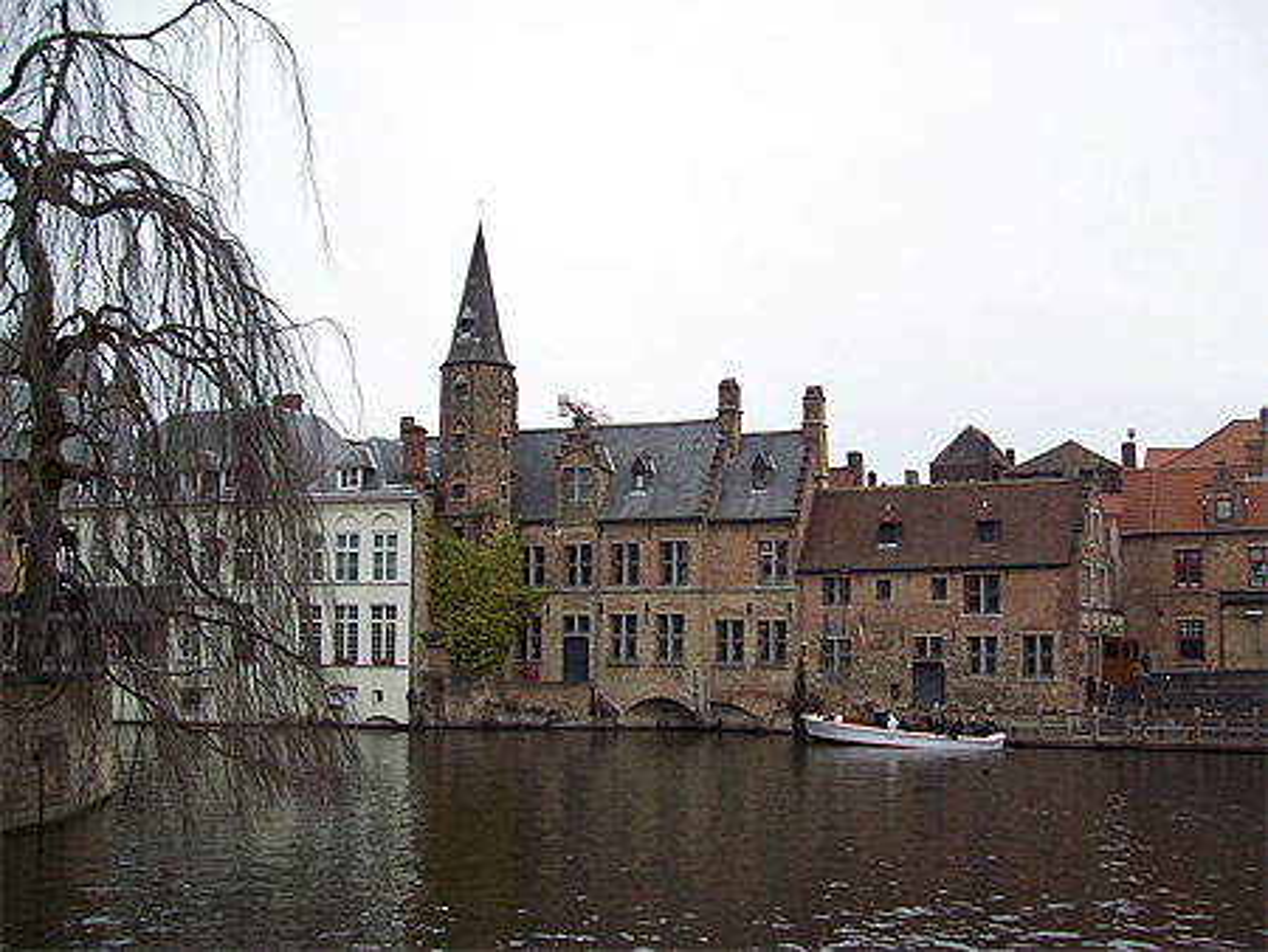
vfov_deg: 39.7
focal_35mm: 36
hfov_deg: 51.3
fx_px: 1319
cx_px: 634
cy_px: 476
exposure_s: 1/335
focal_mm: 6
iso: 80
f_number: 2.7
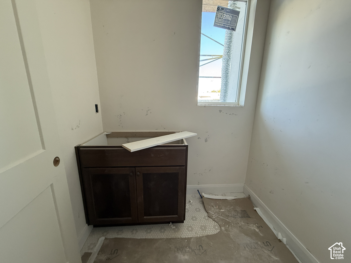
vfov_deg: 85.7
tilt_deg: -13.5
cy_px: 132
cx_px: 176
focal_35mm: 14
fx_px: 142
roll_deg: -0.7
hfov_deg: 102.1
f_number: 2.2
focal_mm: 2.22
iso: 400
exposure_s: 1/99
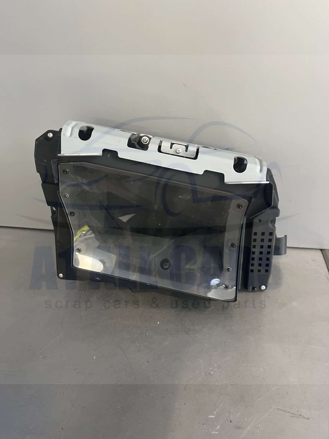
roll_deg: +4.6
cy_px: 220
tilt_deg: -33.7
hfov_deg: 53.1
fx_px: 329
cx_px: 164
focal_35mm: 26
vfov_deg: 67.3
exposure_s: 1/50
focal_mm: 5.1
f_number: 1.6
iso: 160
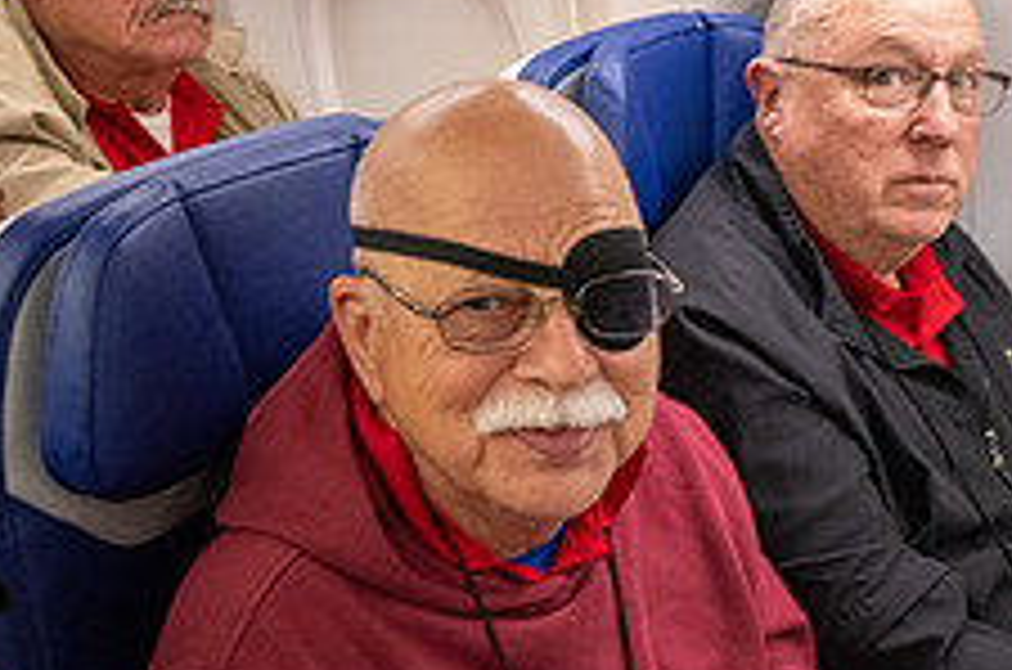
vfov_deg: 21.8
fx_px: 1739
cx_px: 756
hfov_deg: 31.9
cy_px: 378
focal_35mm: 62
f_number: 6.3
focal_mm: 24
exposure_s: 1/60
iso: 9000
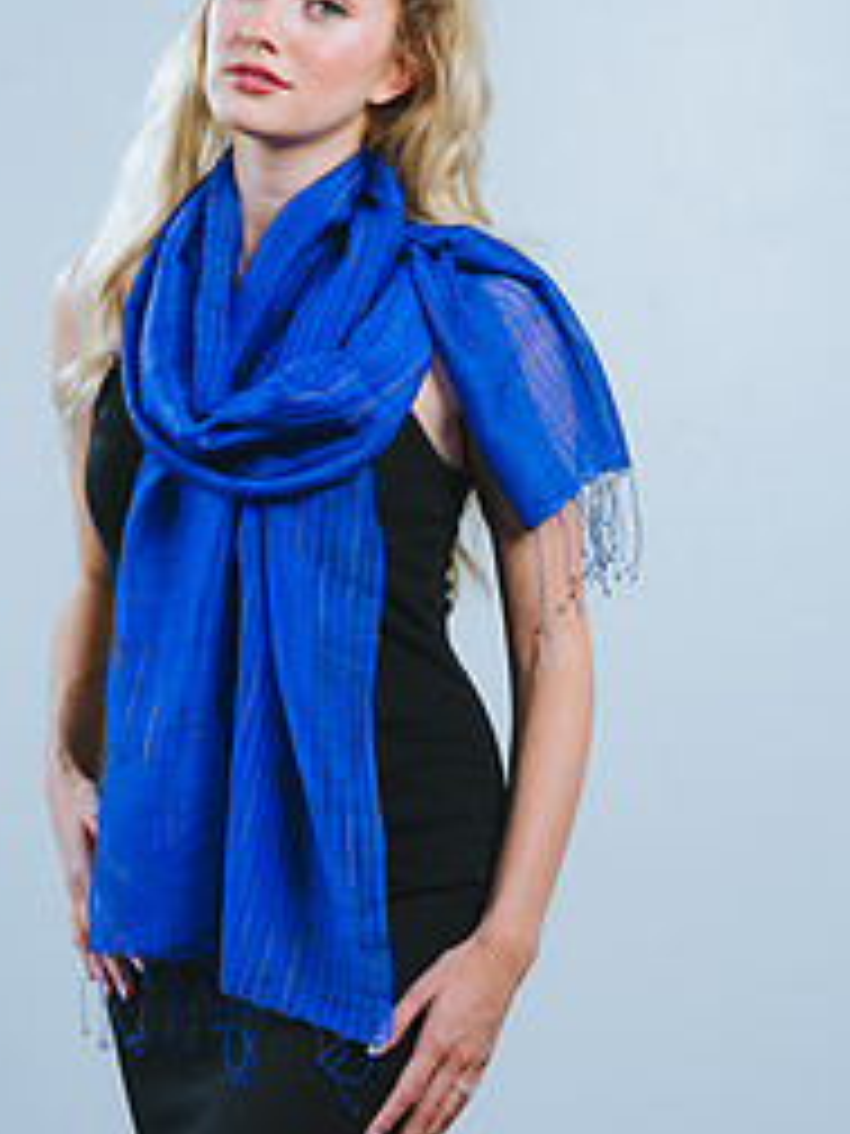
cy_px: 567
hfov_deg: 10.2
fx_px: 4780
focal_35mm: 146
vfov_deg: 13.5
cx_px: 315
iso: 100
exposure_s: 1/200
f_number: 4
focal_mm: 85
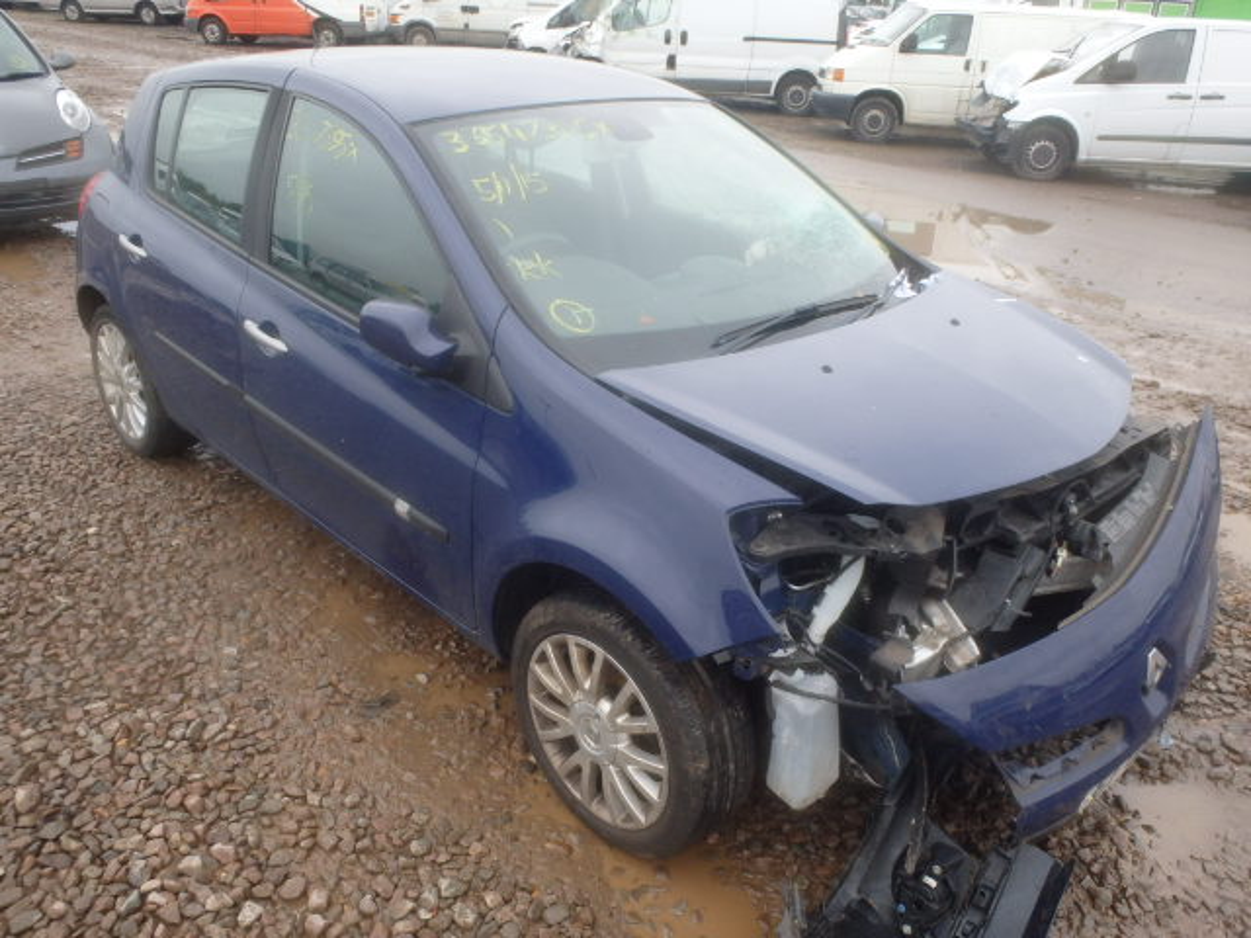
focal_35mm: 28
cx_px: 626
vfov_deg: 49.7
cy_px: 469
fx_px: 1012
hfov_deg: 63.4
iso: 200
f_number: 3.9
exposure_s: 1/60
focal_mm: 5
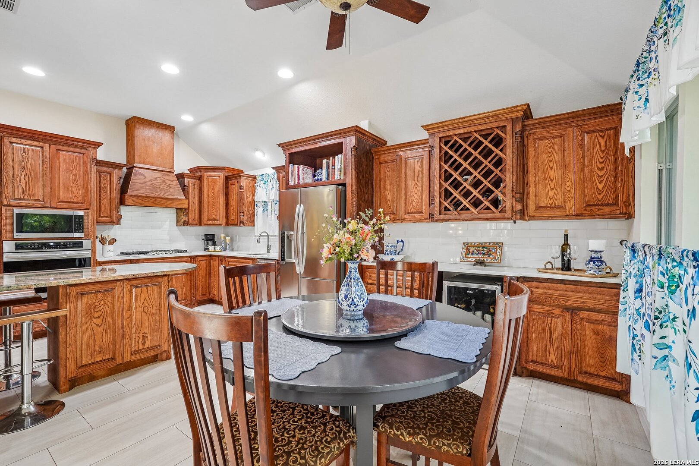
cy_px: 233
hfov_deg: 96.7
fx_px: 311
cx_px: 350
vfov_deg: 73.7
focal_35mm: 16
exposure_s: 1/8
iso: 400
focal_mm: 16
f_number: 8
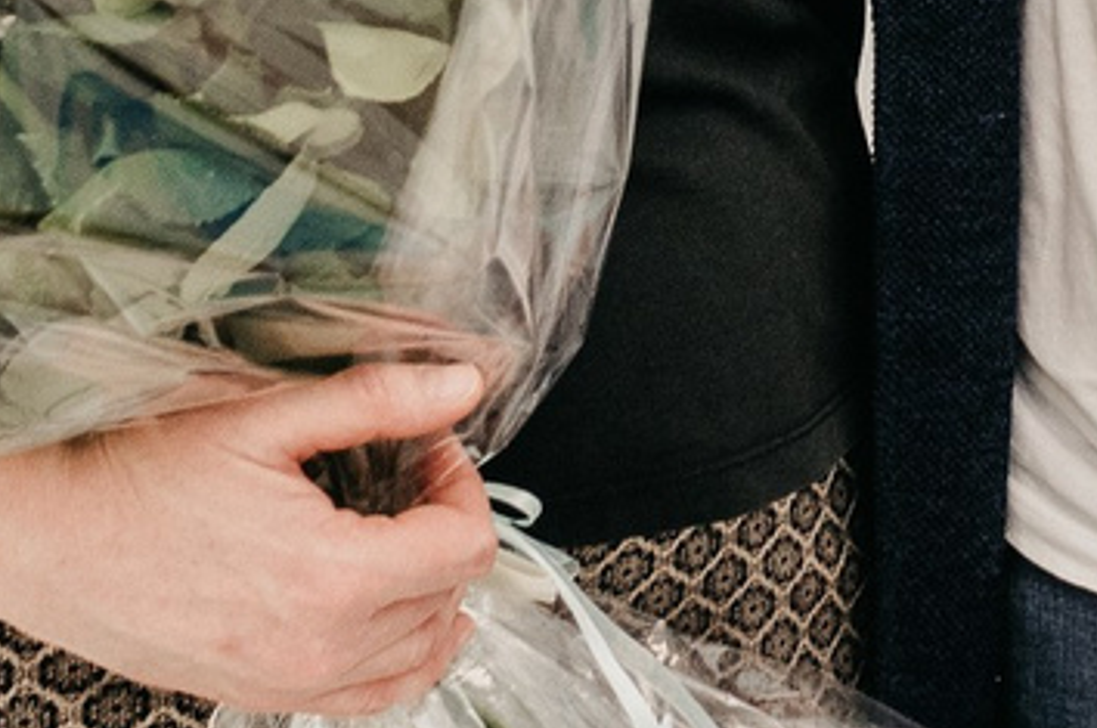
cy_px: -1095
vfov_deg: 4.9
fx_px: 8186
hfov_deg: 7.6
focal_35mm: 269
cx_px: 1237
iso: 320
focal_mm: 35
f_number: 4
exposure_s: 1/160
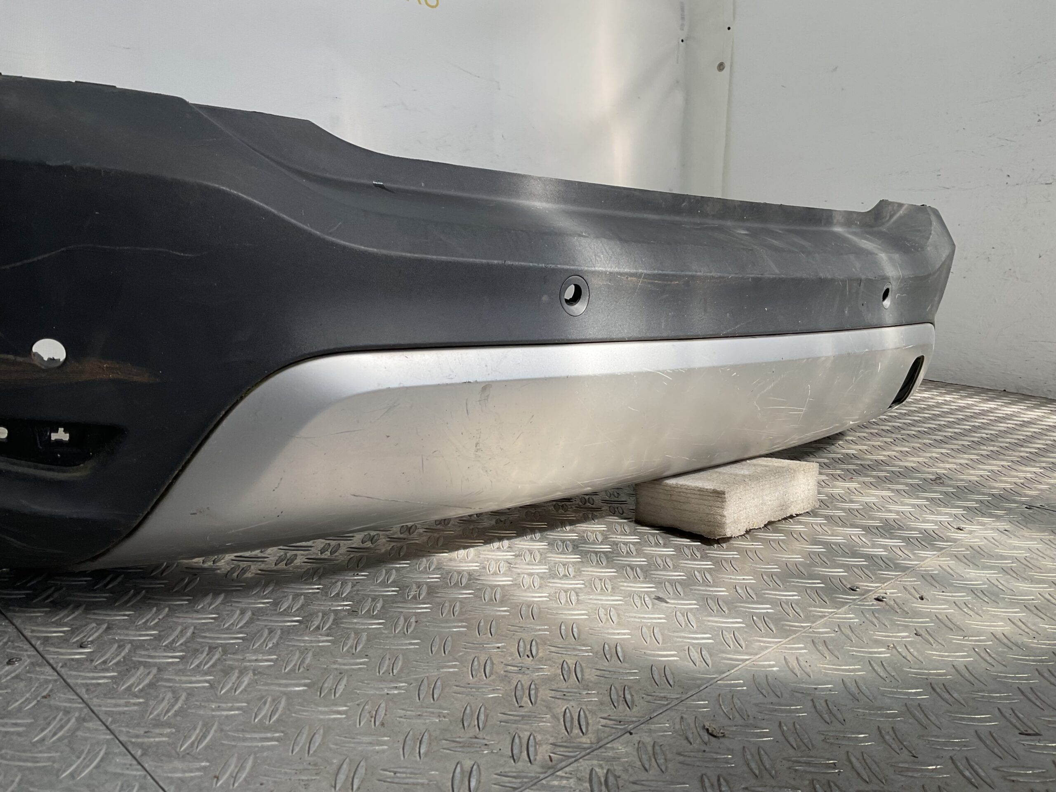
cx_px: 528
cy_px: 396
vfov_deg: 48.2
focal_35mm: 29
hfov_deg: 61.7
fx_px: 885
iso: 16
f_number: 1.8
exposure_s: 1/446
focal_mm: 3
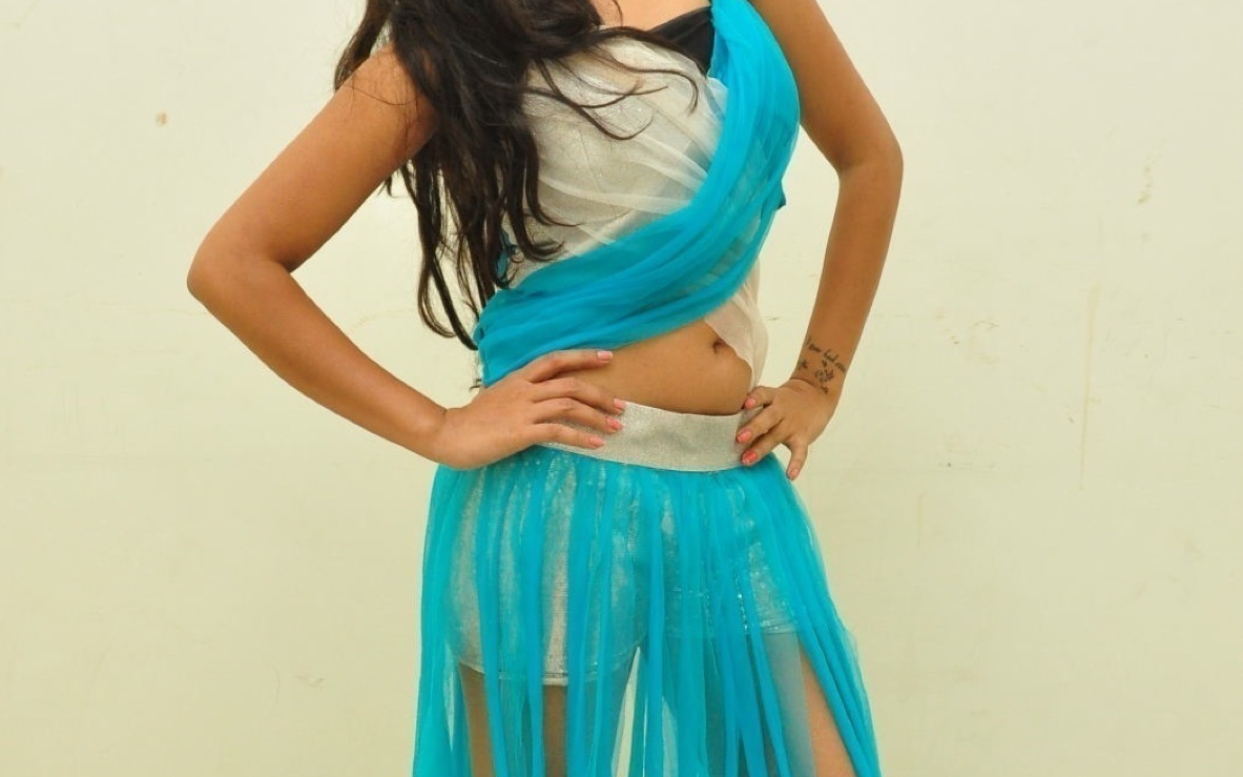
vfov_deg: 18.6
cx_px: 616
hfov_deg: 29.4
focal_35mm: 70
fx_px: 2371
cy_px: 471
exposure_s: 1/125
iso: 1600
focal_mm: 30
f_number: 9
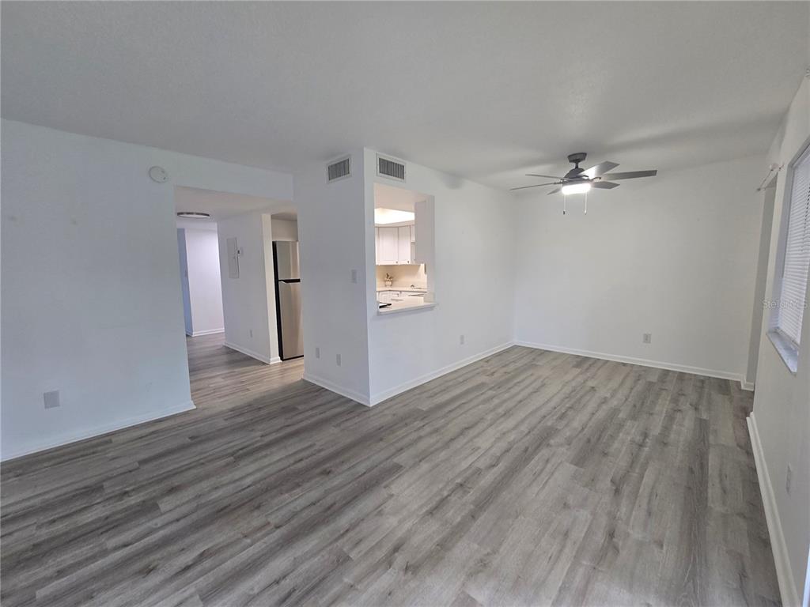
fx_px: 304
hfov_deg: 106.2
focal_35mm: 13
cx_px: 405
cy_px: 304
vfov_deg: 89.9
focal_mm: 2.2
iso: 160
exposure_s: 1/60
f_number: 2.2
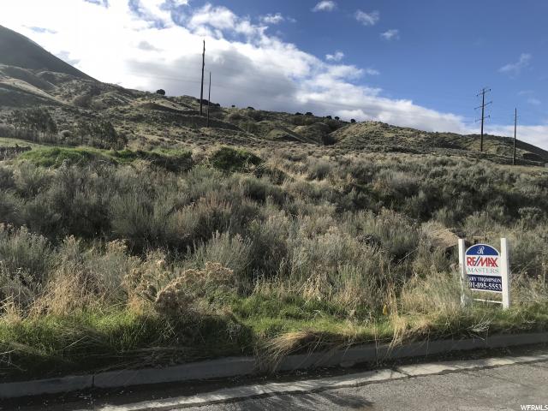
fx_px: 443
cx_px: 274
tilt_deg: +2.4
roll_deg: -3.2
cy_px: 206
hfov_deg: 63.4
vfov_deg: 49.7
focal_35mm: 28
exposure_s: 1/2740
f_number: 1.8
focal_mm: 3.99
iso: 20
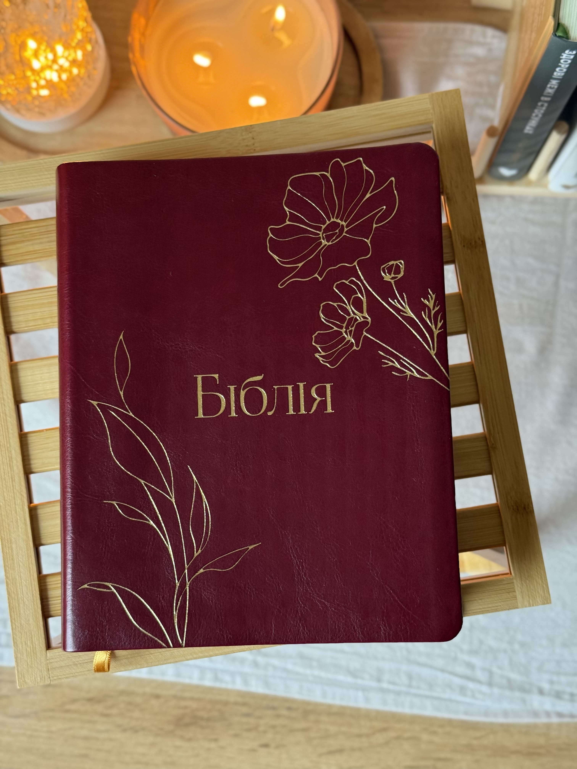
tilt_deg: -84.6
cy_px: 384
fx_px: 1067
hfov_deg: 30.3
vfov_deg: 39.7
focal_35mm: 48
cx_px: 288
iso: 200
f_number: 1.78
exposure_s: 1/60
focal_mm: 6.76
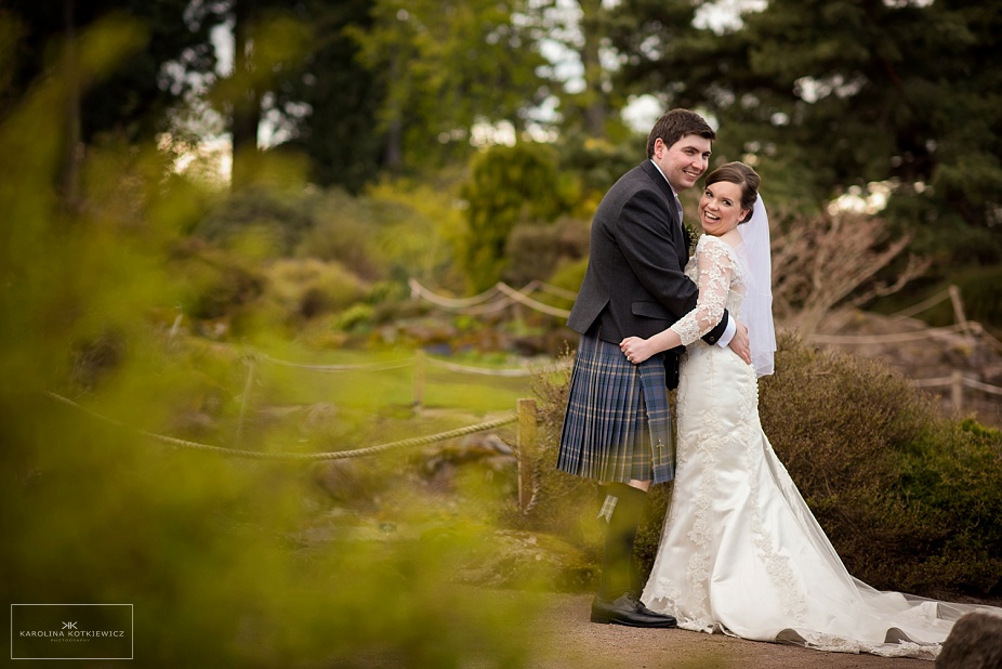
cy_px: 334
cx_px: 501
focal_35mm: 85
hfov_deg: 23.9
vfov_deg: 16.1
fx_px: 2366
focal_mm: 85
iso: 100
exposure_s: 1/800
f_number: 2.5
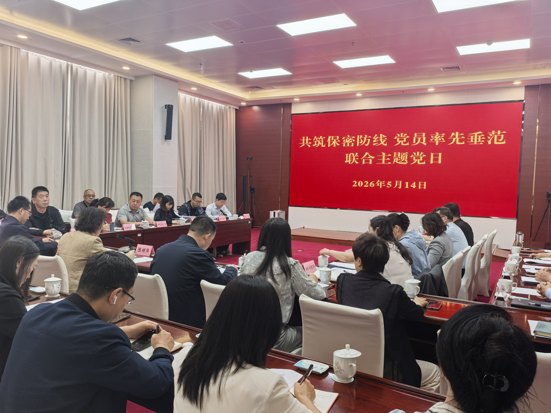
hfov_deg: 65.3
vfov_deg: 51.4
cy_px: 206
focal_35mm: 27
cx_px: 276
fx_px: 430
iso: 200
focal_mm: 6.98
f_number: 4
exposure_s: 1/100
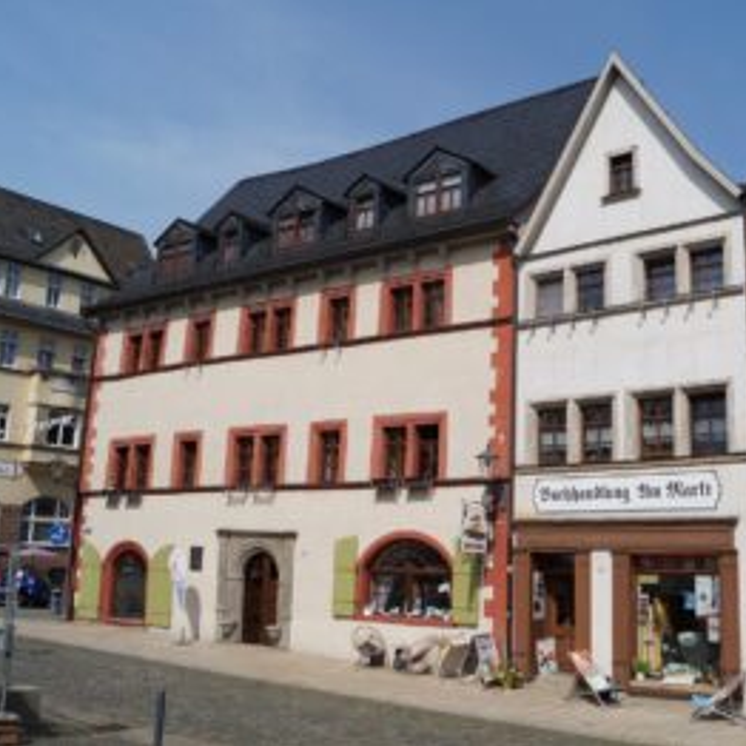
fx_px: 853
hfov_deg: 46.4
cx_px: 507
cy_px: 369
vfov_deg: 47.2
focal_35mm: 35
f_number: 8
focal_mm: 18
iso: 100
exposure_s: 1/640
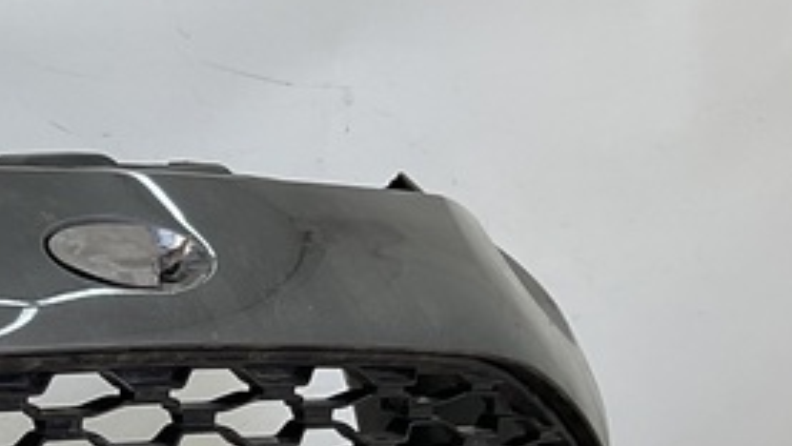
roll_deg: -3.3
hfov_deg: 16.2
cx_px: -560
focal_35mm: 115
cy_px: 537
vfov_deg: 10.4
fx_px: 2416
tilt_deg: -11.7
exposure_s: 1/158
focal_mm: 3
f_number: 1.8
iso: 16
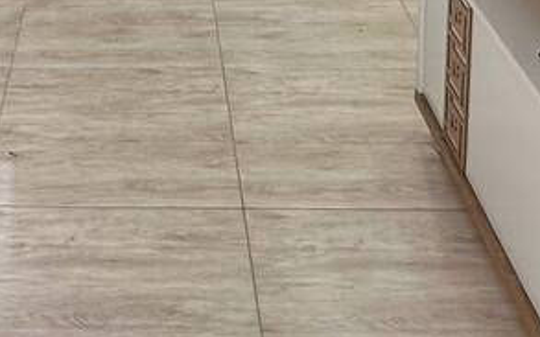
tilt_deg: -8.7
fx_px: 1074
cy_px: -339
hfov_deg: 27.6
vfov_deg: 14.7
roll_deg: +0.5
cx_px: 103
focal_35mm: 73
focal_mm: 2.22
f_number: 2.2
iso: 200
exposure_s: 1/60
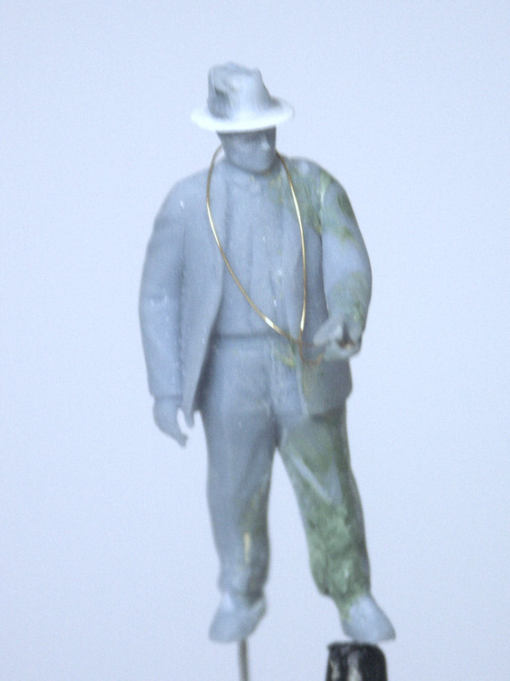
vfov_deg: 9.9
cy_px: 340
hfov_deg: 7.4
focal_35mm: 200
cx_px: 255
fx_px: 3929
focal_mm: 50.8
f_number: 3.5
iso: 200
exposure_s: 1/30
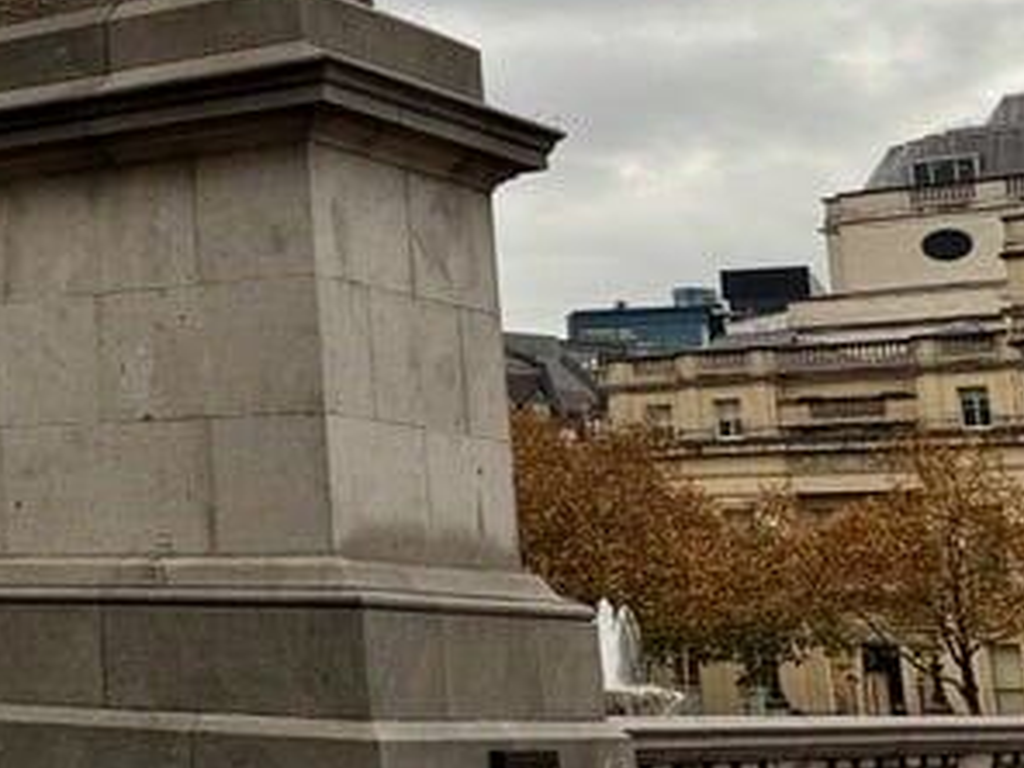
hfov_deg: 20.7
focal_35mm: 81
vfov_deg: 17.9
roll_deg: -1.3
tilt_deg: +14.4
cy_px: 83
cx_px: -502
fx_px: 2396
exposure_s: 1/593
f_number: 1.78
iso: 80
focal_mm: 6.76
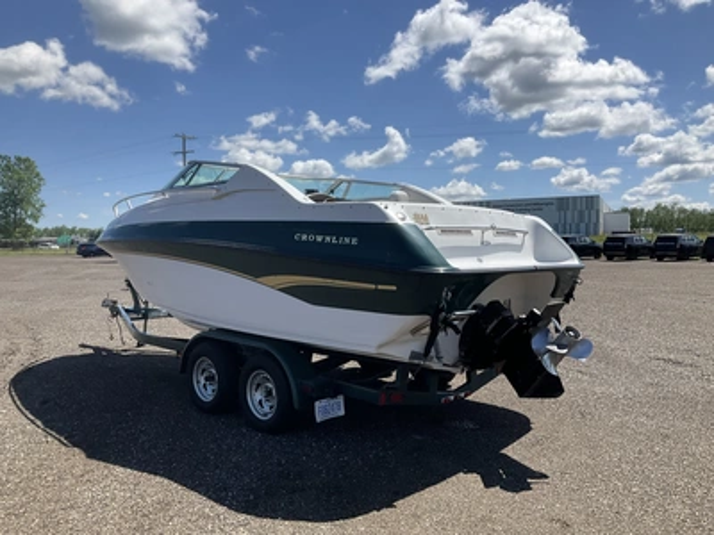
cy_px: 268
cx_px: 357
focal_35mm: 29
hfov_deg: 61.7
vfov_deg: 48.2
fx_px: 598
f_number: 1.8
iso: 25
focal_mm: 3
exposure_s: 1/1848
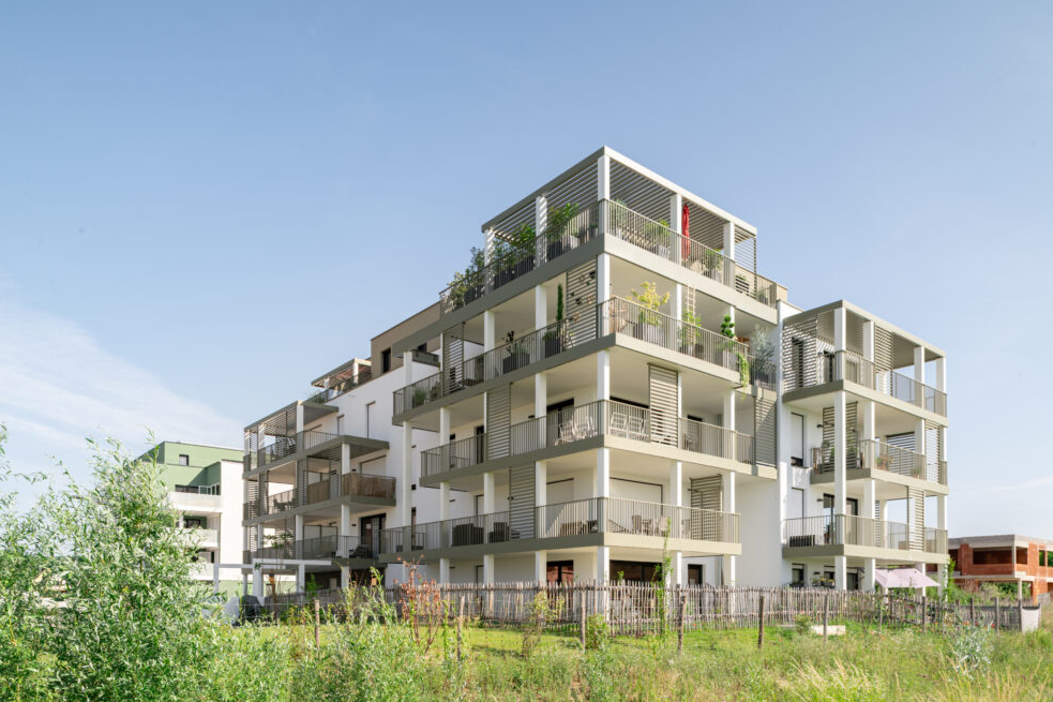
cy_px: 352
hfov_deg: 71.5
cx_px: 521
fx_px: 731
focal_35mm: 25
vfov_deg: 51.3
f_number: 13
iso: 200
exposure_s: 1/200
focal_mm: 24
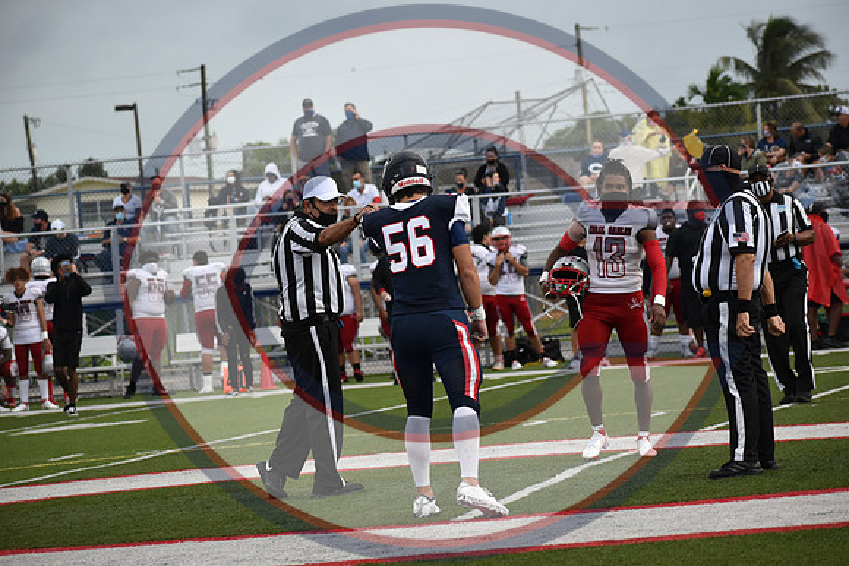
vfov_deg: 7.9
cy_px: 283
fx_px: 4104
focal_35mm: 174
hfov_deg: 11.8
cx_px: 424
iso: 800
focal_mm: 116
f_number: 4.8
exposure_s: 1/500
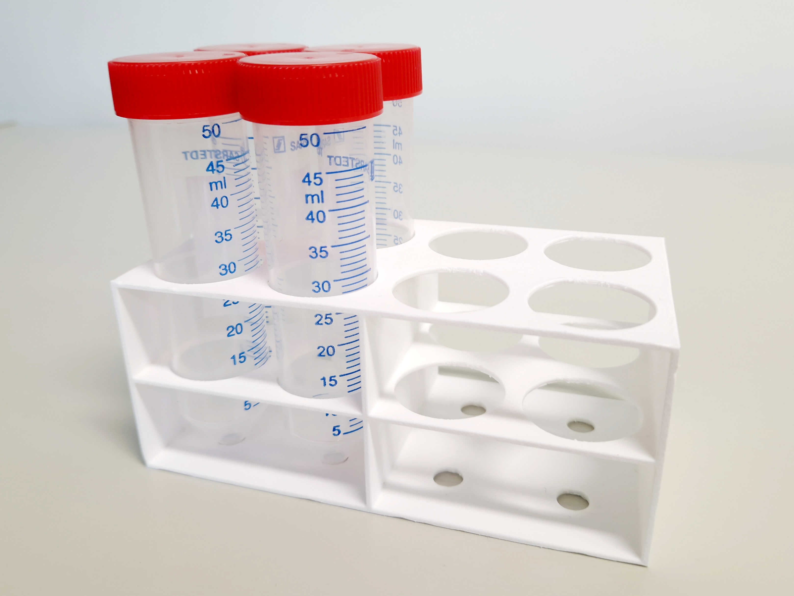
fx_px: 528
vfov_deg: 58.9
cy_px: 298
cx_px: 397
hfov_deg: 73.9
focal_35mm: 23
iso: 50
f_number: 1.8
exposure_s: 1/50
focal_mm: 5.4
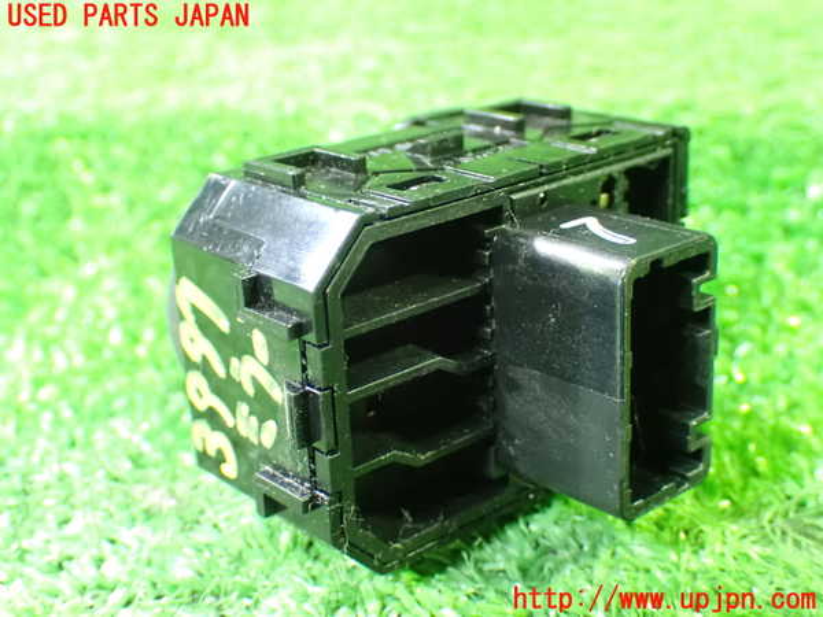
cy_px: 308
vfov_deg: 27.0
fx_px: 1284
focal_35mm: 54
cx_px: 412
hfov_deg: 35.5
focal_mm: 9.65
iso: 1600
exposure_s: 1/15
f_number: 3.3
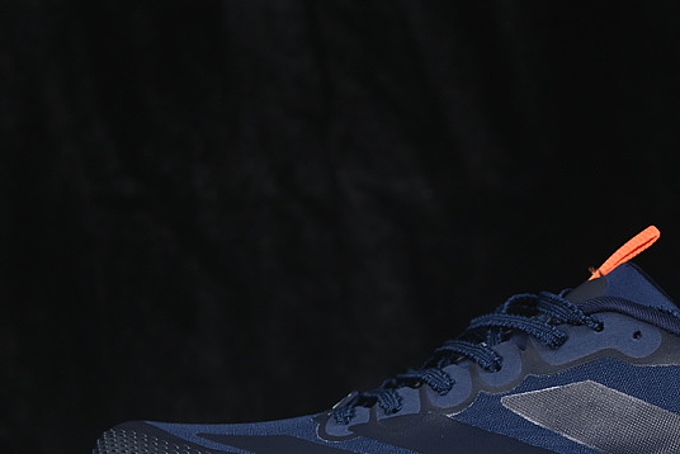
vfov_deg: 9.1
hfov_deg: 13.5
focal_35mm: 151
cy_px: 375
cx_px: 534
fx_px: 2854
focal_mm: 50
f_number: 6.3
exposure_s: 1/60
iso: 160
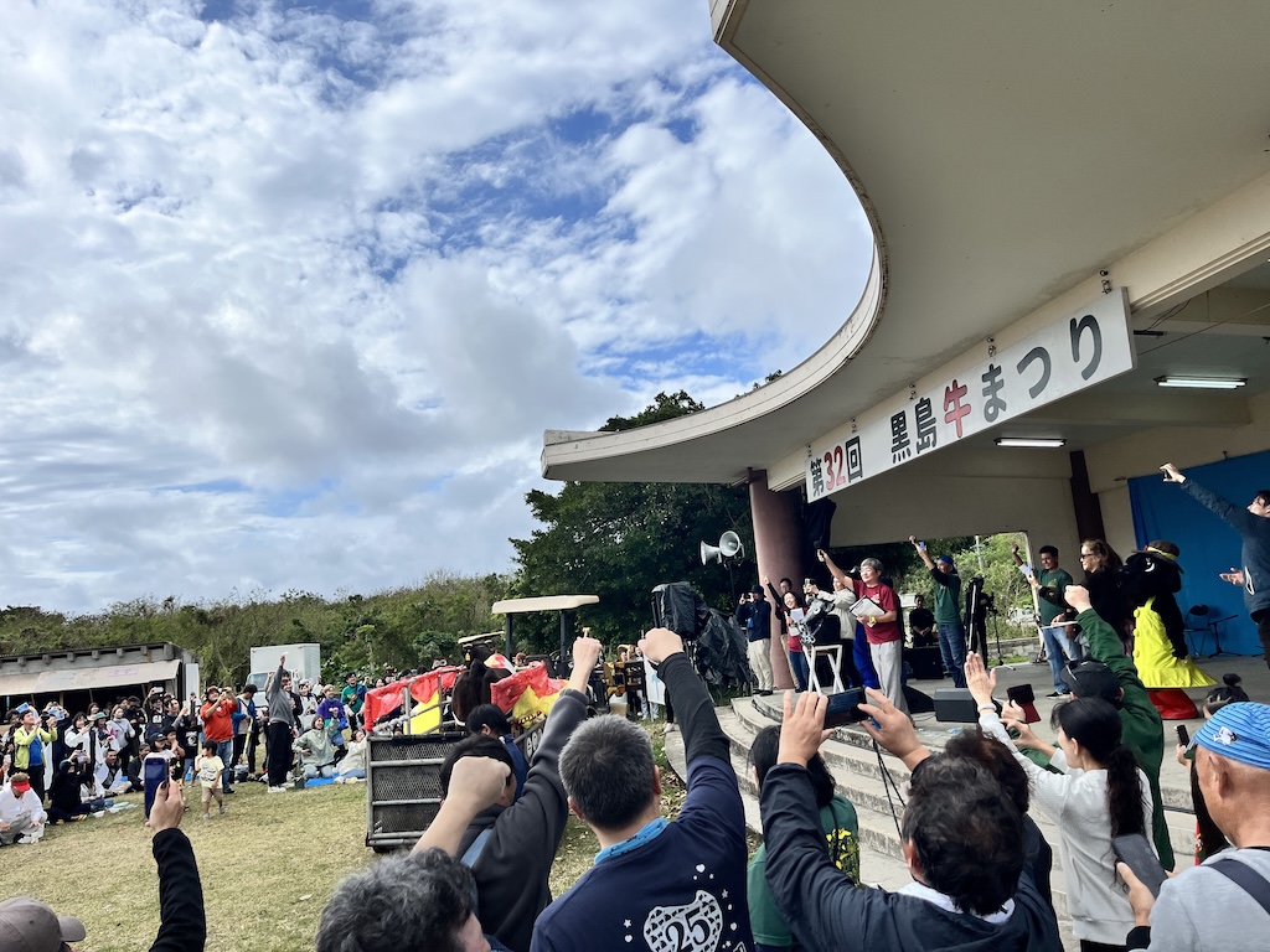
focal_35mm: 26
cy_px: 476
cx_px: 635
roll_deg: +4.3
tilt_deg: +8.1
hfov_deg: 67.3
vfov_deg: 53.1
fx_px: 954
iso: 50
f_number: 1.6
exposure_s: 1/7874
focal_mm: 5.1
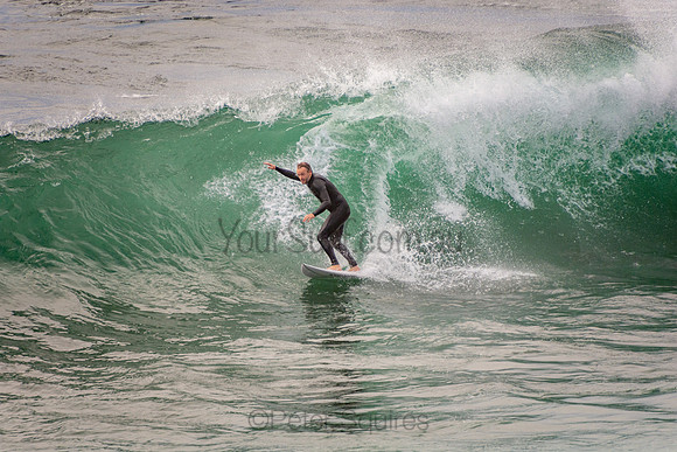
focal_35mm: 600
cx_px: 338
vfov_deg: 2.3
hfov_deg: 3.4
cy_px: 226
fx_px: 11285
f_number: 5.6
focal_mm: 400
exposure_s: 1/800
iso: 450
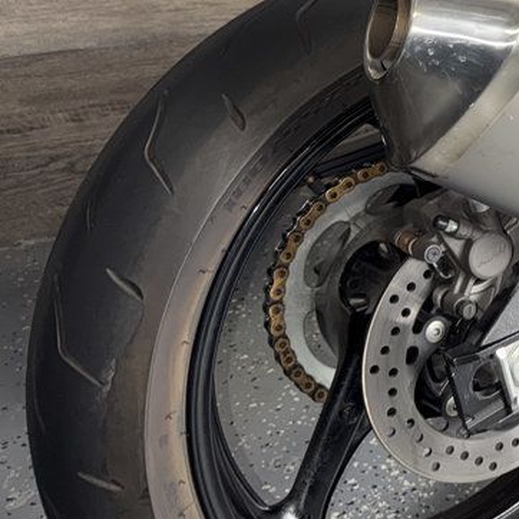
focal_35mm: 60
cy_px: 0
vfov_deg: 27.0
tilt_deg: -14.4
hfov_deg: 24.6
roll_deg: -2.0
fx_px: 1018
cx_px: 688
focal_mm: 6.76
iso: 80
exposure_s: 1/16
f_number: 1.78
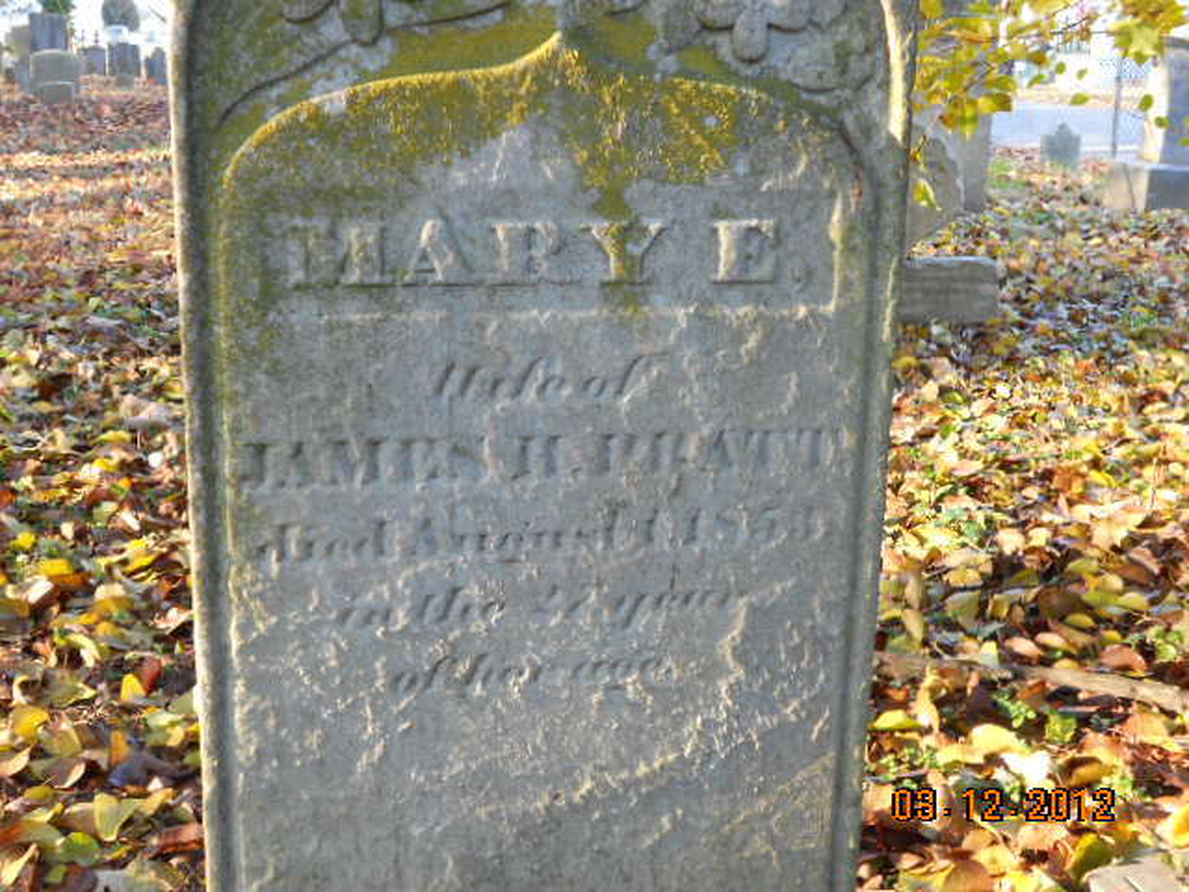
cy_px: 446
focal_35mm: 43
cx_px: 594
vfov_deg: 33.6
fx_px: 1477
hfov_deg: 43.9
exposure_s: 1/30
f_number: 4.2
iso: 100
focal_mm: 7.7
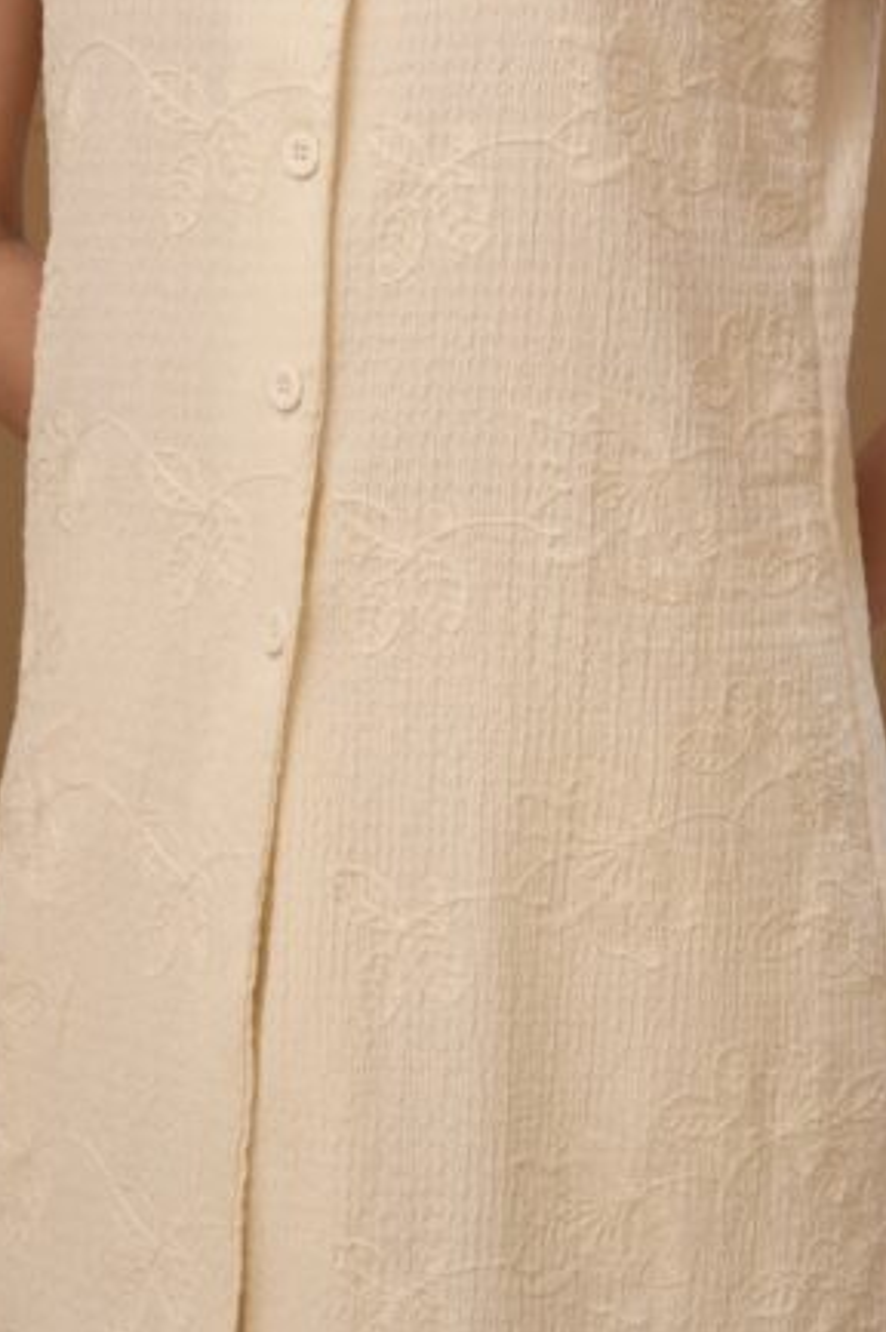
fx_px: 3845
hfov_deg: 13.1
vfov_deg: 19.6
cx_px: 437
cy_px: 514
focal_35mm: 104
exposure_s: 1/125
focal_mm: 50
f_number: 14
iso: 640
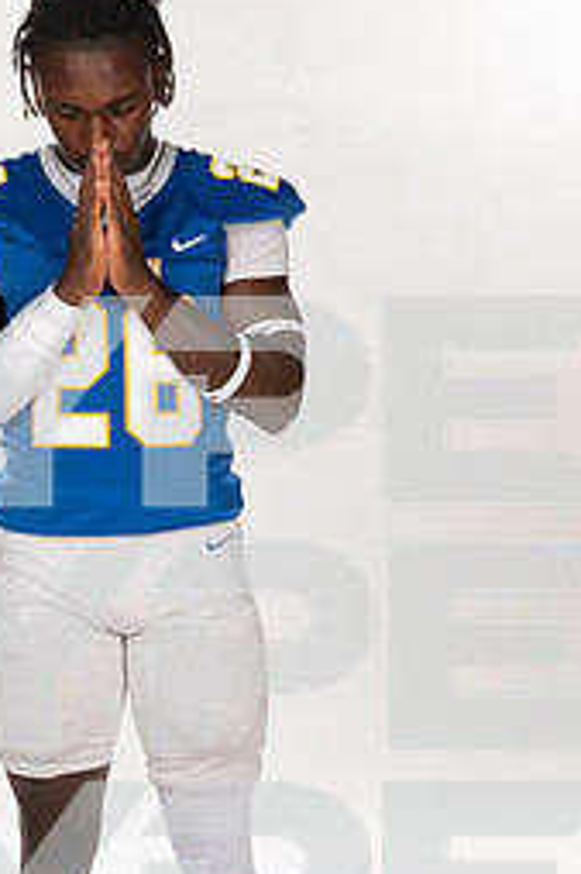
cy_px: 647
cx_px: 110
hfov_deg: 11.0
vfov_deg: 16.5
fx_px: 3006
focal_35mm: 124
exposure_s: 1/320
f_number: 7.1
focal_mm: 70
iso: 800
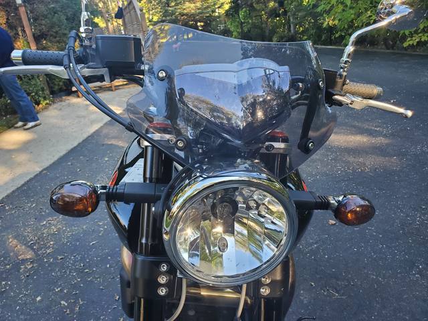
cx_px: 214
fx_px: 321
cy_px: 160
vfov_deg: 53.1
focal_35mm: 26
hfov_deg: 67.3
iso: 80
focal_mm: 4.3
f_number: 2.4
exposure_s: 1/100
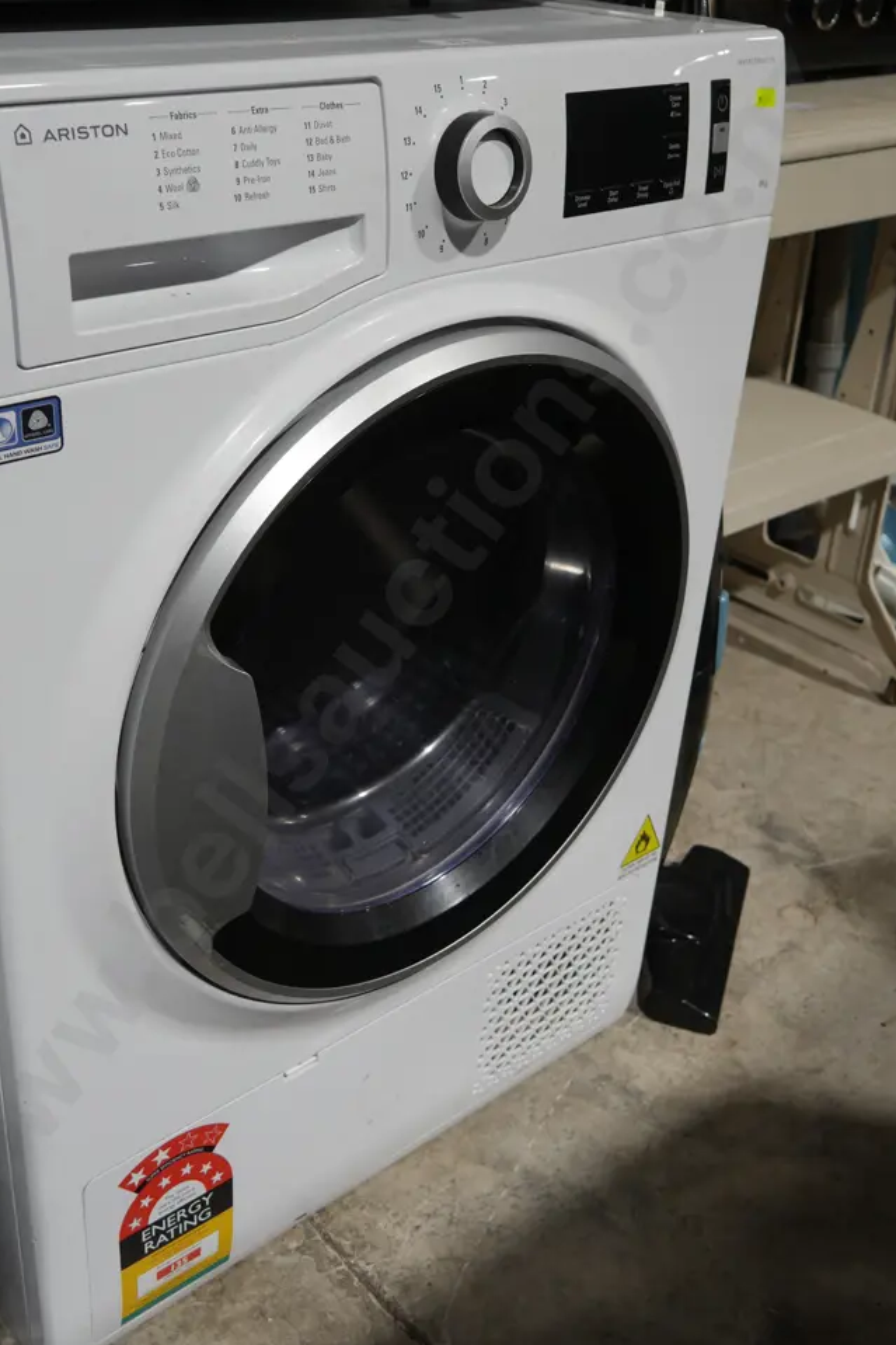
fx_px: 1494
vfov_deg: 48.4
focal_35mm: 40
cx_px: 382
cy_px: 640
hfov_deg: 33.3
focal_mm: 18
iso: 250
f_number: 4
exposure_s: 1/60
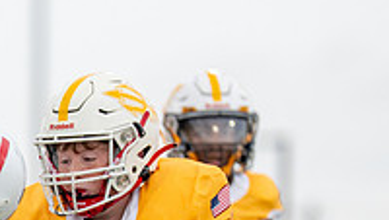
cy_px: 362
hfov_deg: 2.2
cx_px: -141
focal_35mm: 1000
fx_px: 10326
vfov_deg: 1.2
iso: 500
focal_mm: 200
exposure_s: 1/2000
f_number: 2.8
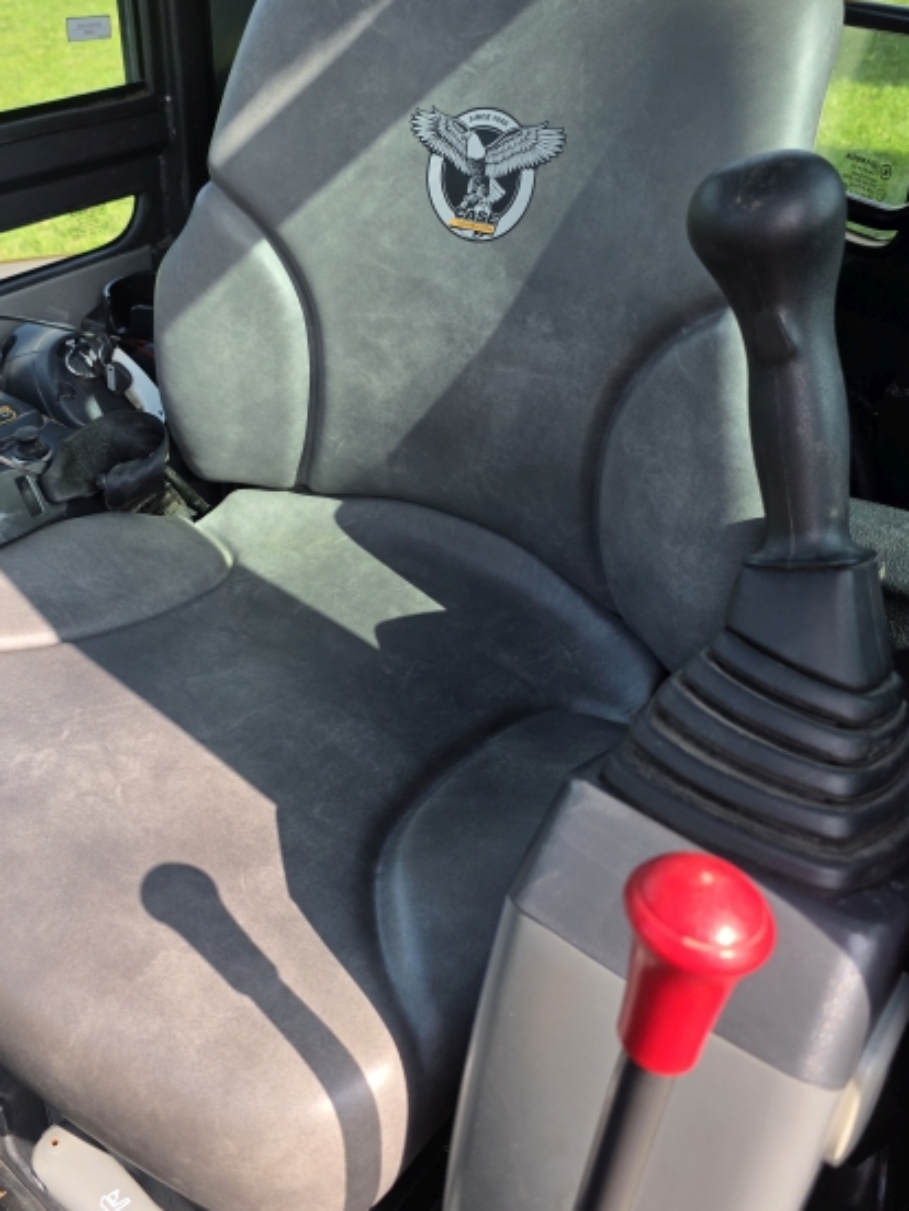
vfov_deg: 56.6
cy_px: 518
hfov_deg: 43.6
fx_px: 1120
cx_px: 314
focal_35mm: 32
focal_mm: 6.3
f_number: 1.7
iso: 80
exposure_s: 1/1542
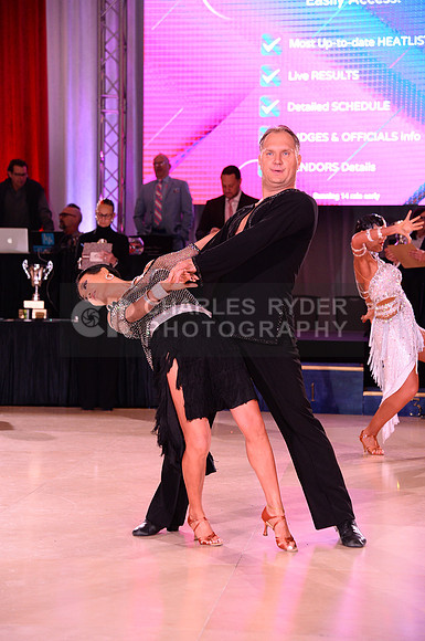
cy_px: 320
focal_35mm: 95
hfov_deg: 14.4
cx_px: 212
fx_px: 1687
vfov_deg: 21.5
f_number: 5.6
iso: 2500
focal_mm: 95
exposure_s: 1/250
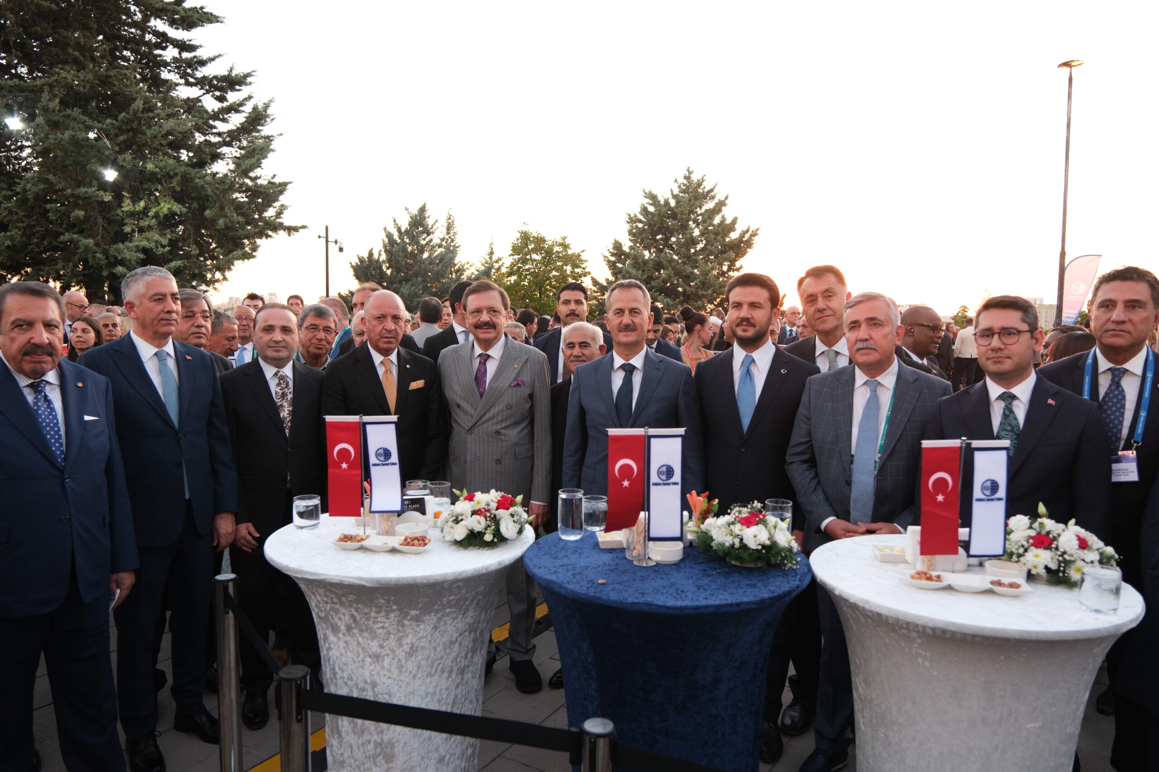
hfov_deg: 73.7
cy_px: 386
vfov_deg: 53.1
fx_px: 773
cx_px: 580
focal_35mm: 24
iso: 1000
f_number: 2.8
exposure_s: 1/200
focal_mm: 16
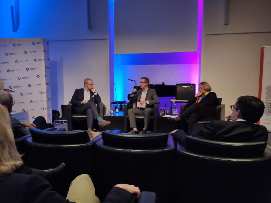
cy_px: 102
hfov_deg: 67.3
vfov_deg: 53.1
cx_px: 136
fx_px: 204
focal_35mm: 26
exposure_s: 1/33
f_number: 1.75
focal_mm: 4.77
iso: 481
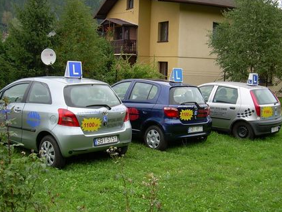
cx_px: 137
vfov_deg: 32.2
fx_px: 366
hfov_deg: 42.1
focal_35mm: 45
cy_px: 111
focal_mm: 6.3
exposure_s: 1/105
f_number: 2.8
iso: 50
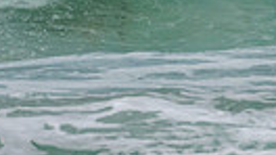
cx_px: 59
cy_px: -114
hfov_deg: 0.6
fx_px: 26990
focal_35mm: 3691
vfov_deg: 0.3
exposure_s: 1/2000
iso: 800
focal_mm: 800
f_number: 11
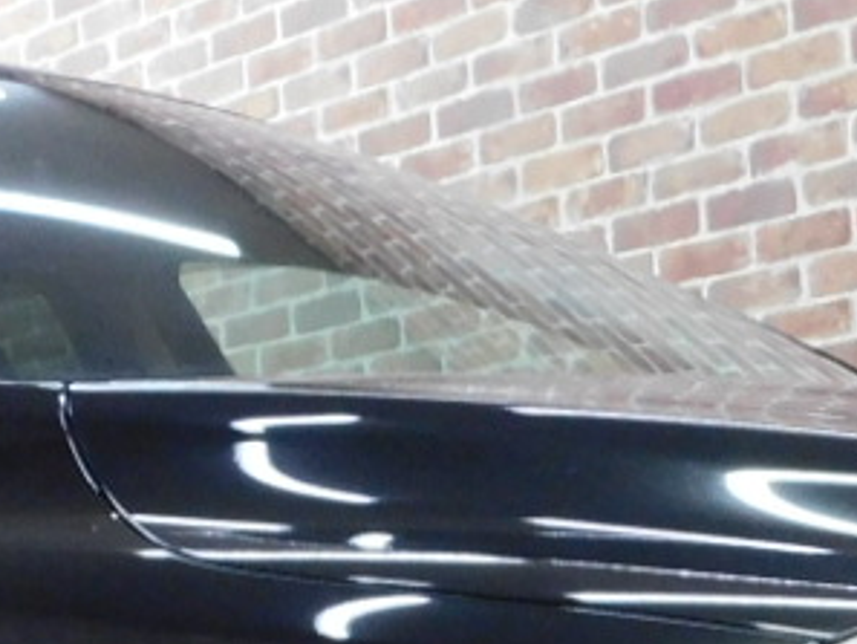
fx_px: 3071
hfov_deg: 15.9
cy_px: 915
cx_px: 416
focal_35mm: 124
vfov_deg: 11.5
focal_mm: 4
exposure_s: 1/30
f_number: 3
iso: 320
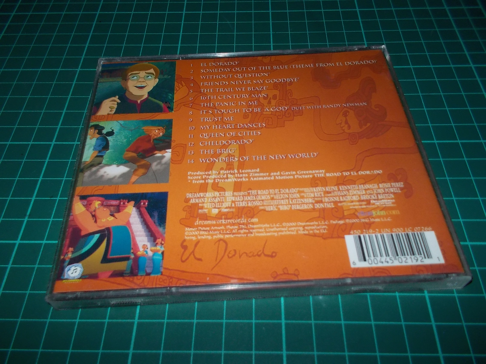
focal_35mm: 29
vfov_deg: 48.2
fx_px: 407
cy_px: 182
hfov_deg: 61.7
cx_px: 243
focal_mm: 4.1
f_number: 3.3
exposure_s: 1/30
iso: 200
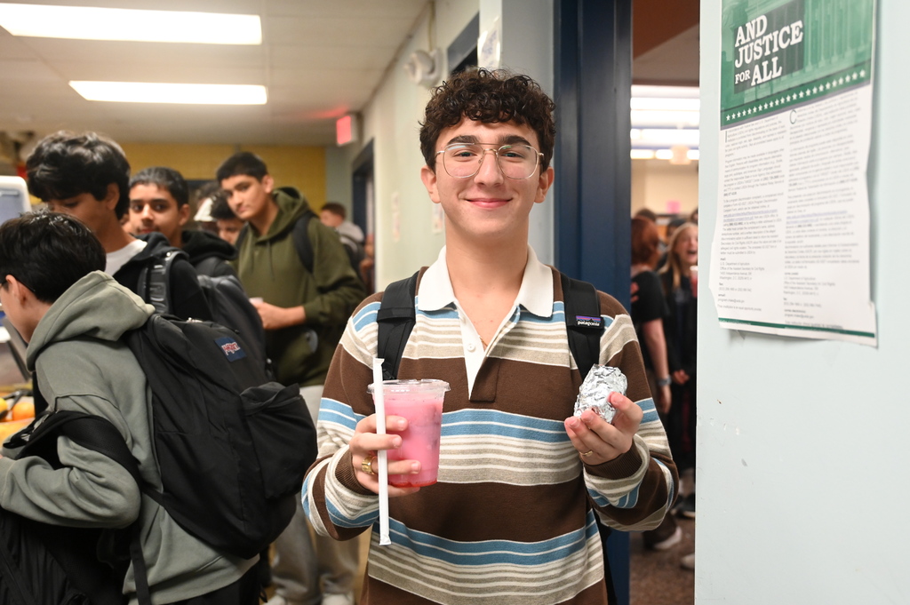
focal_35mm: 36
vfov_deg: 36.8
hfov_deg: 53.2
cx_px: 455
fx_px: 909
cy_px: 302
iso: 3200
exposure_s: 1/125
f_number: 4
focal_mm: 36
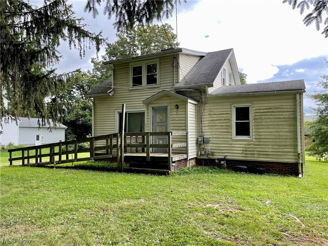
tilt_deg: +1.4
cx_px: 164
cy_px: 123
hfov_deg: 67.3
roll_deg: +0.5
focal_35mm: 26
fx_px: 246
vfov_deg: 53.1
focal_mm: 5.1
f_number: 1.6
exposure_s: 1/516
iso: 32
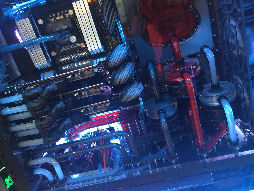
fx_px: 213
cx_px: 127
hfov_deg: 61.7
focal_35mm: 29
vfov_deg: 48.2
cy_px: 96
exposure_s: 1/15
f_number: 2.2
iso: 64
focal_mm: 4.15
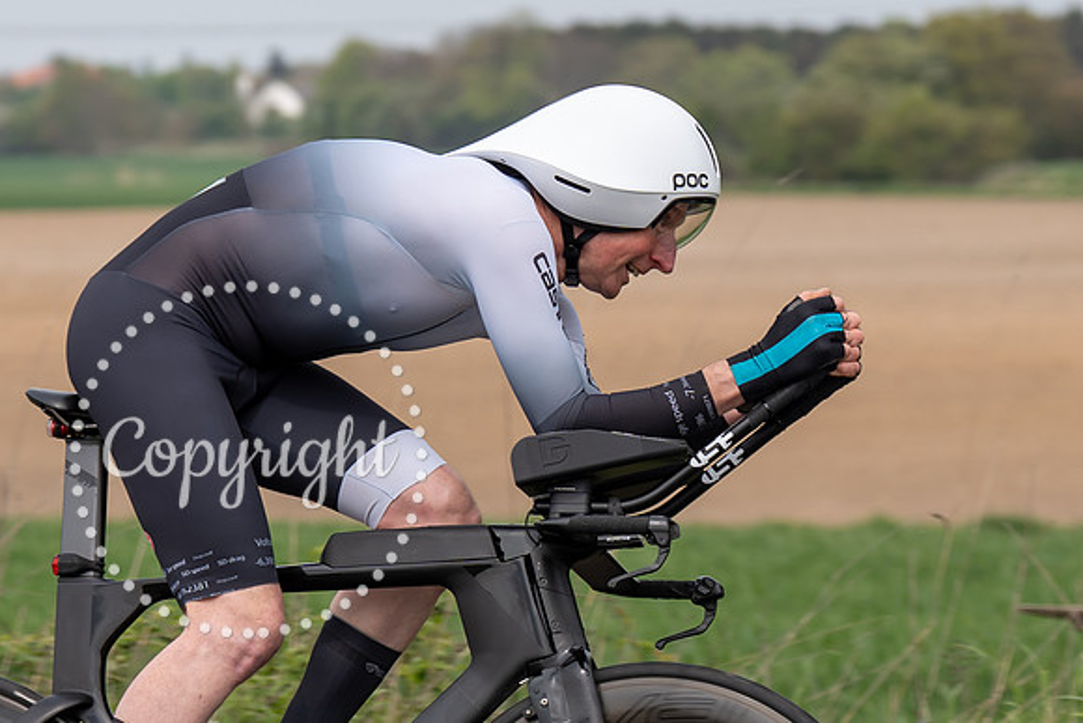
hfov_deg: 7.6
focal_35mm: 272
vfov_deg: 5.0
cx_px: 590
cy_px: 200
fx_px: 8192
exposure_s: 1/1000
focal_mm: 95
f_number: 4
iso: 125
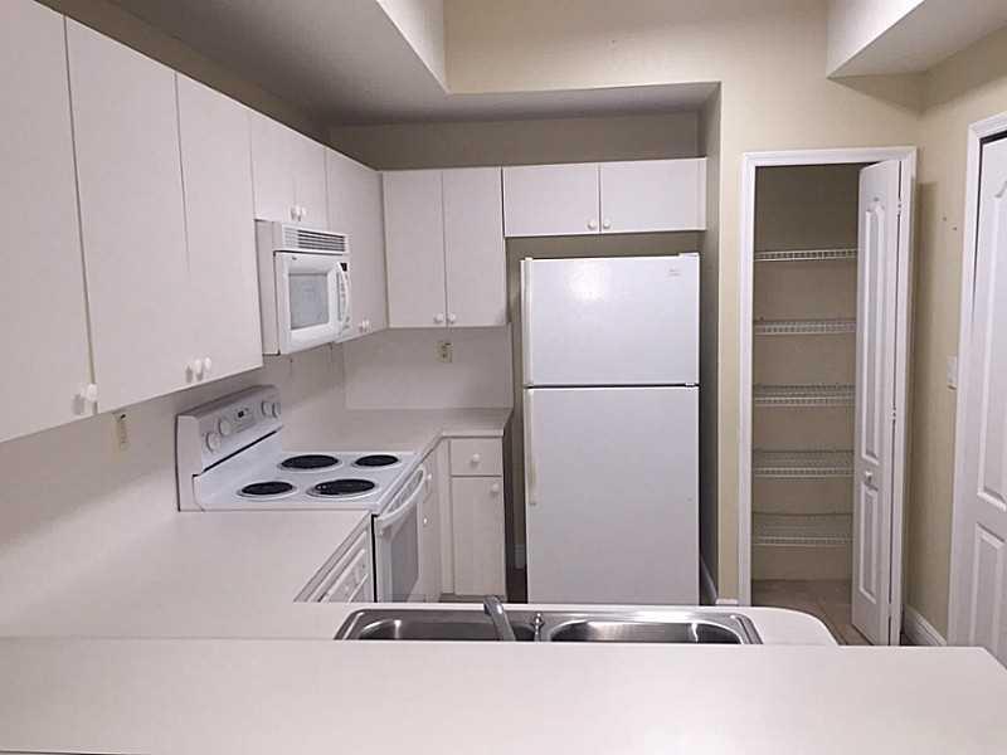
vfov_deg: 48.2
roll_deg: +0.9
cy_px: 378
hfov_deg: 61.7
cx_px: 504
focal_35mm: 29
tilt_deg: -7.3
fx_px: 844
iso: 100
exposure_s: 1/30
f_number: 2.2
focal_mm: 4.15
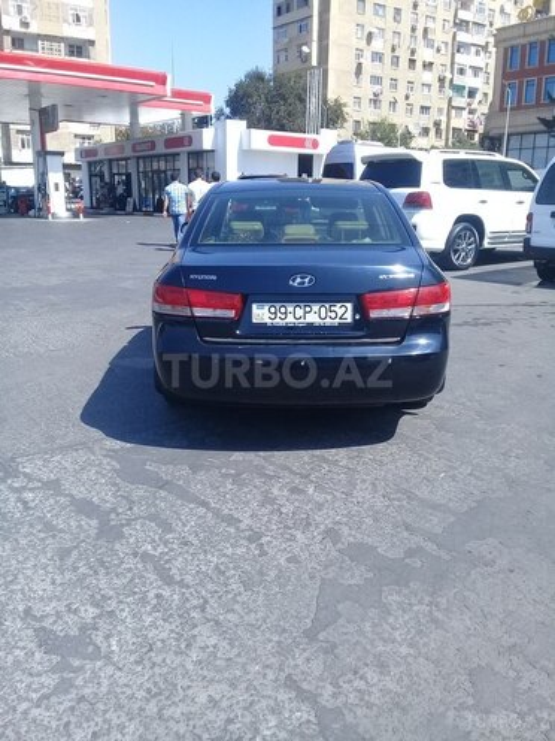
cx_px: 278
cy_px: 370
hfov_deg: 45.4
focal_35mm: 31
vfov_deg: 58.4
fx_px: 663
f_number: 2.2
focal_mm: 3.3
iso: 50
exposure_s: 1/799
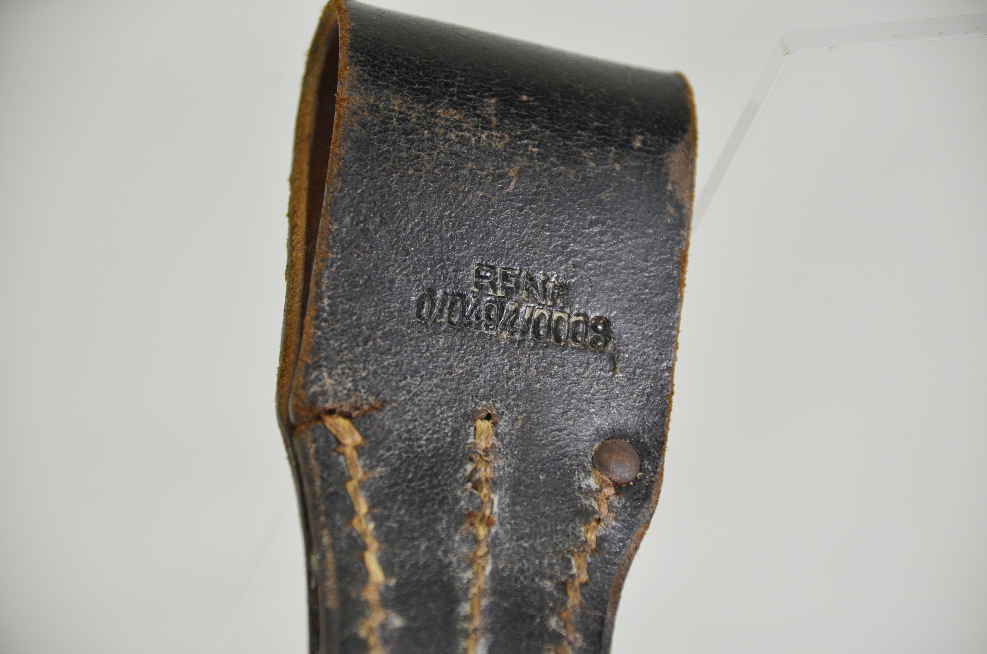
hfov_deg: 10.2
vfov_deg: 6.8
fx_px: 5540
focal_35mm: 202
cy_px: 327
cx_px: 494
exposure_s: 1/250
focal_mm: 135
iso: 450
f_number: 5.6
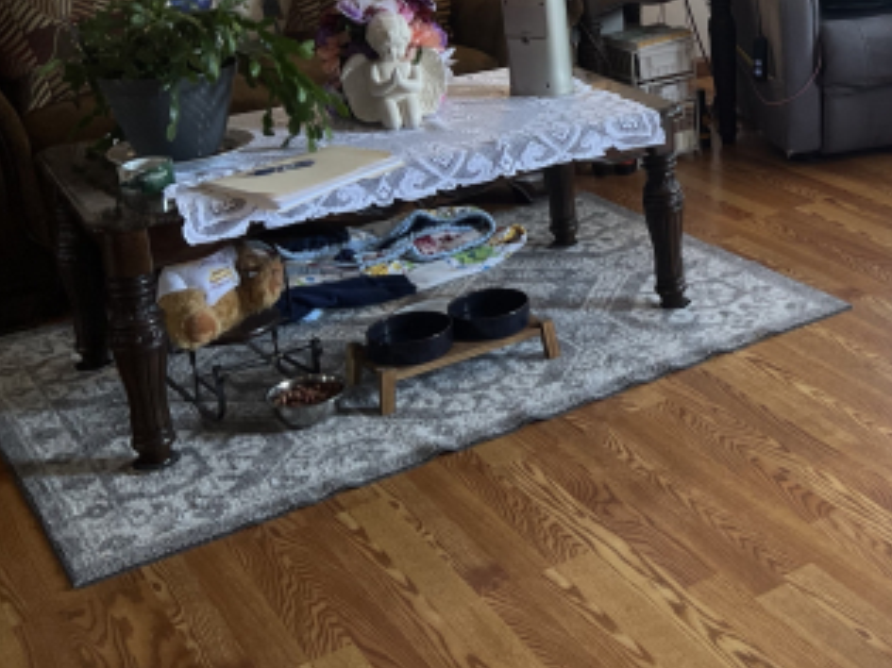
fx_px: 1417
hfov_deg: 32.7
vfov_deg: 25.8
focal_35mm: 55
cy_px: 91
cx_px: 842
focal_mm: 5.7
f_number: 1.5
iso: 64
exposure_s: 1/60
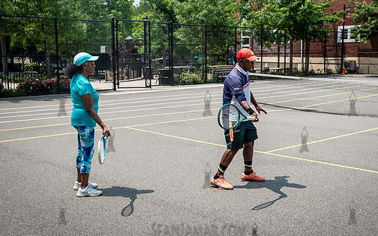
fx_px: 474
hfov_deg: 43.4
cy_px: 118
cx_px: 215
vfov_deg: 28.0
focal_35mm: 46
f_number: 4.5
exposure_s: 1/2000
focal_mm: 27
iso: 200
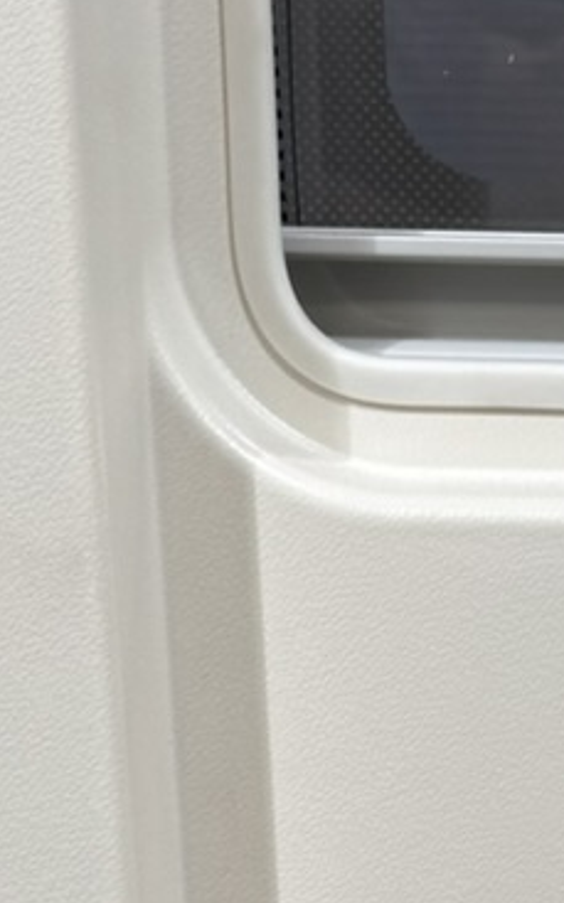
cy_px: 1245
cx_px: 956
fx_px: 3496
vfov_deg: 14.0
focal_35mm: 142
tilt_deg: -24.2
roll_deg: +0.5
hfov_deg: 8.9
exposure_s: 1/144
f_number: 1.78
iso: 64
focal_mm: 6.76
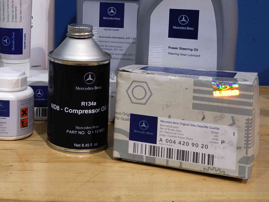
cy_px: 16
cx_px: 10
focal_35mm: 73
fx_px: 567
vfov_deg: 19.7
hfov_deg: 25.5
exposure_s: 1
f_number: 10
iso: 100
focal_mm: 24
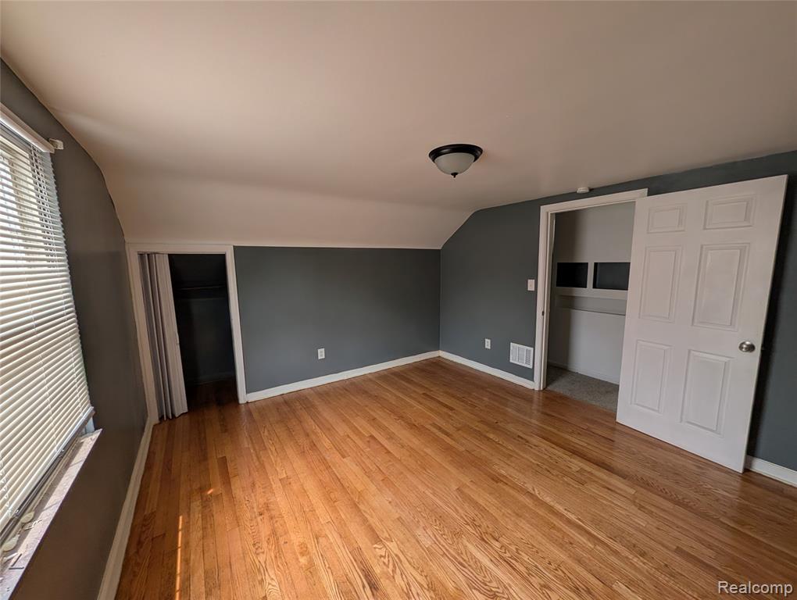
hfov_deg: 110.5
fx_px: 277
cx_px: 398
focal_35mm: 12
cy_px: 300
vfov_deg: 94.6
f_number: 1.7
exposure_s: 1/205
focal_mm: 2.02
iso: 42
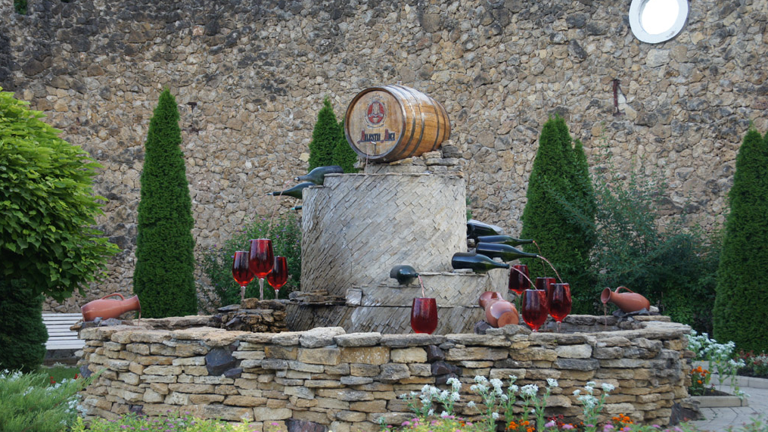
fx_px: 1213
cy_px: 261
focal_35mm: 60
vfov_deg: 20.2
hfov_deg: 35.1
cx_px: 389
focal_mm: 35
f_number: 4
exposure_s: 1/80
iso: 200
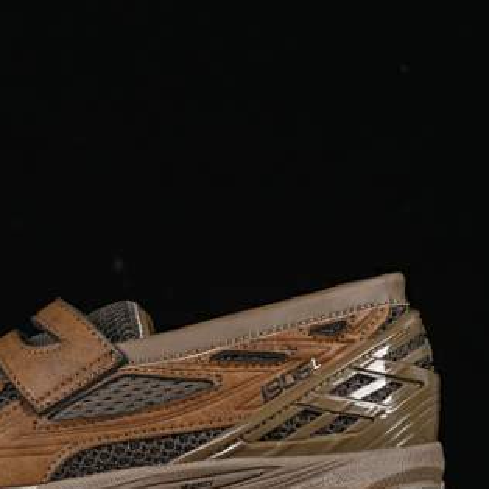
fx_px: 2365
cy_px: 329
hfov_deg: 11.7
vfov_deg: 11.8
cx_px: 81
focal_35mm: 148
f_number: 6.3
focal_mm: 50
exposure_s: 1/60
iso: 160
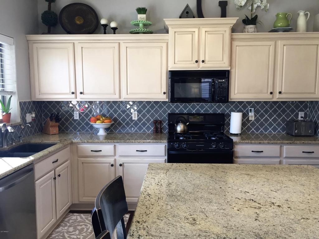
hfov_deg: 61.7
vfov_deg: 48.2
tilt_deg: -4.9
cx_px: 160
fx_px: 267
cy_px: 120
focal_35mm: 29
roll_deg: -1.0
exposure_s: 1/30
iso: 64
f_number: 2.2
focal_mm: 4.15
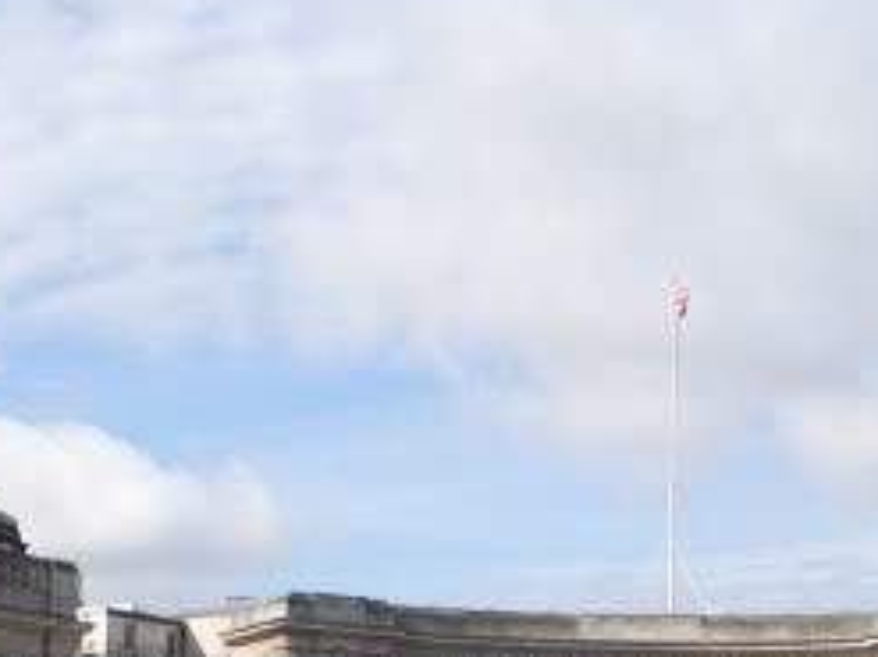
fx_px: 2890
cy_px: 767
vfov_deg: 12.7
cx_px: 576
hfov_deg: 17.2
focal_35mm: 114
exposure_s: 1/400
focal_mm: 9.2
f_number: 5
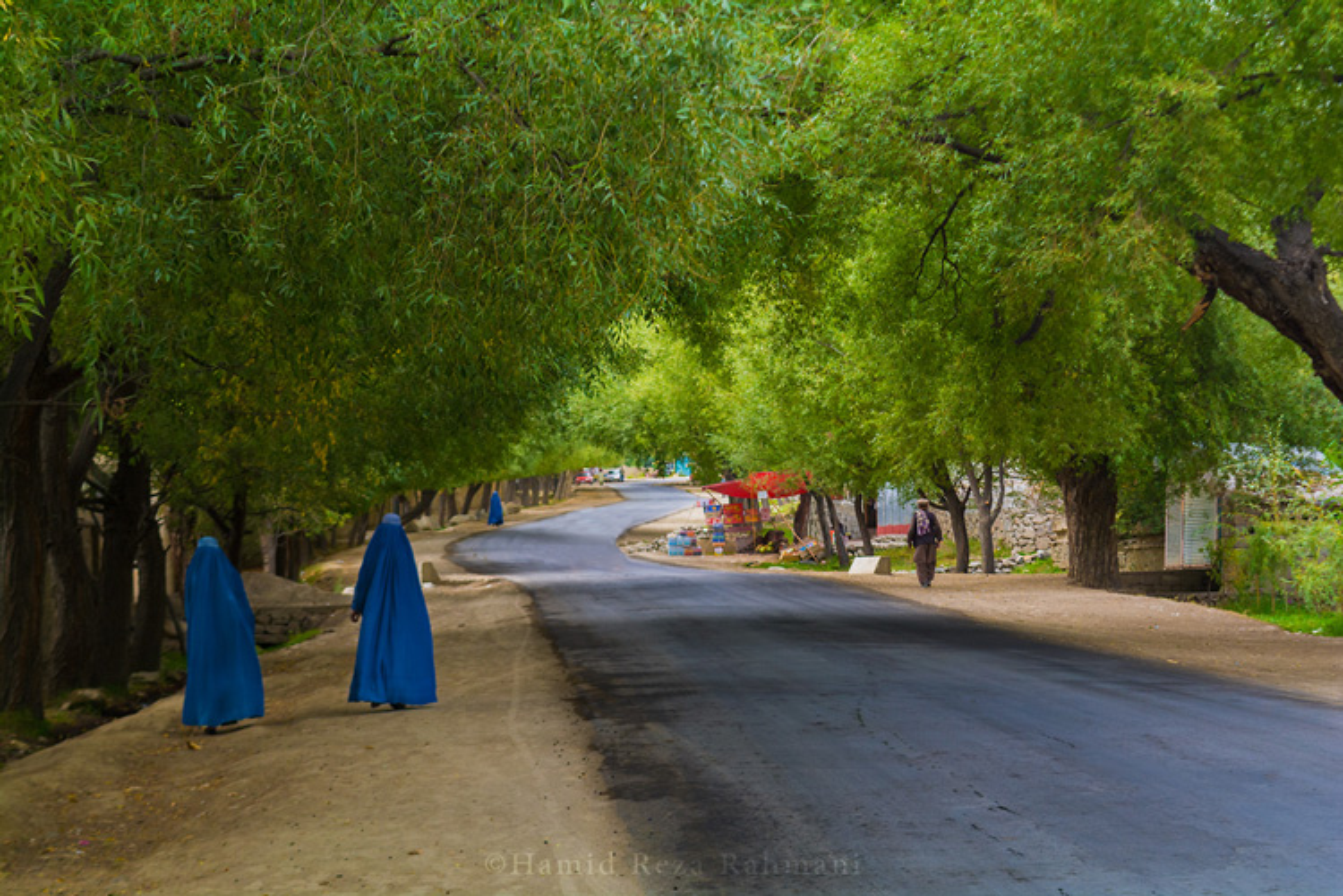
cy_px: 448
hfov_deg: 24.6
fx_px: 3077
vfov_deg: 16.6
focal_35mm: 82
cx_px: 672
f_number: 5.6
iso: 400
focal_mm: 55
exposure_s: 1/100
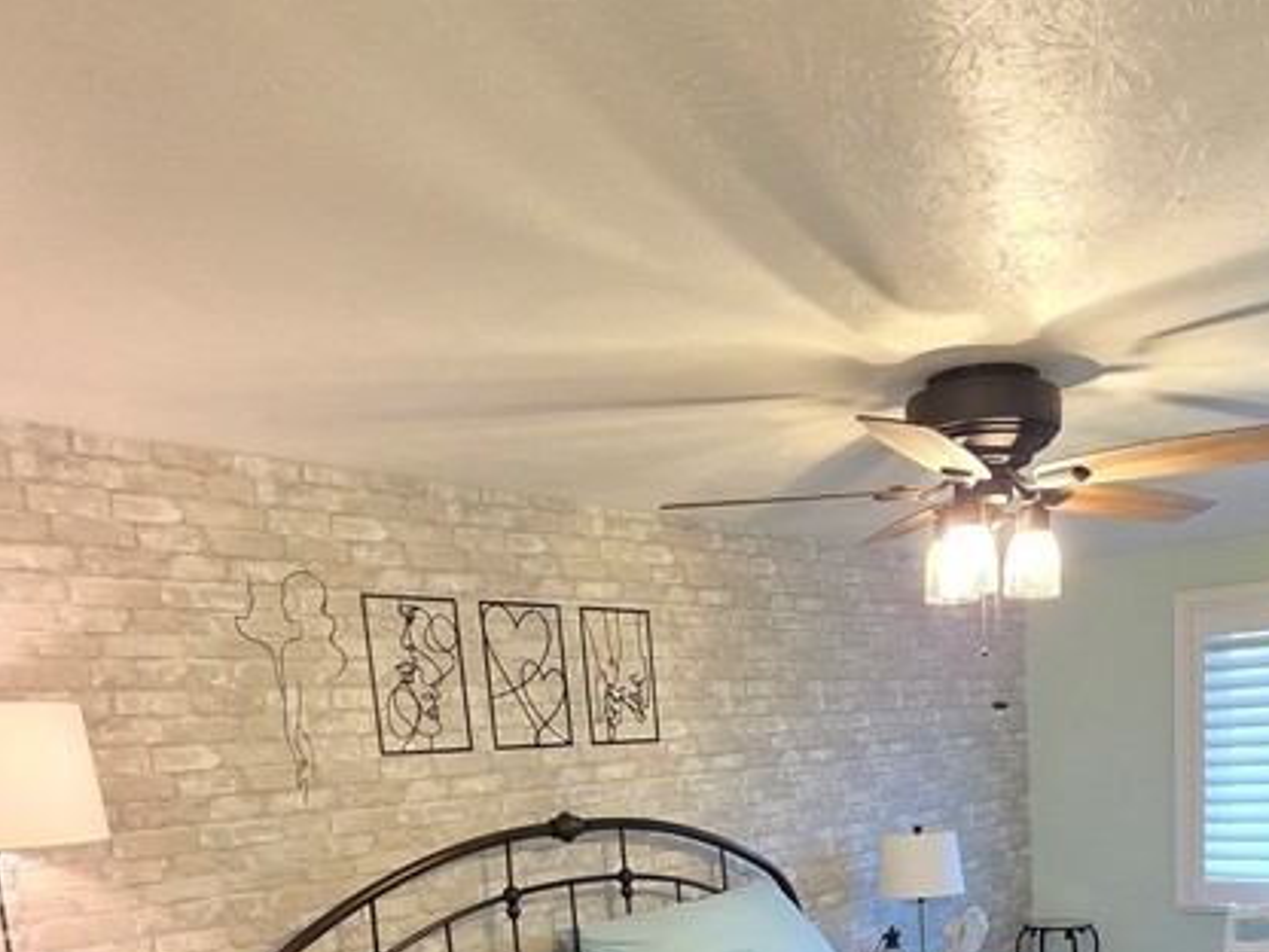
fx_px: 1173
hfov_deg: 55.9
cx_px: 821
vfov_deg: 38.6
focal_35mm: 32
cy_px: 973
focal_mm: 2.2
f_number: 1.9
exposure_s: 1/60
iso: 640
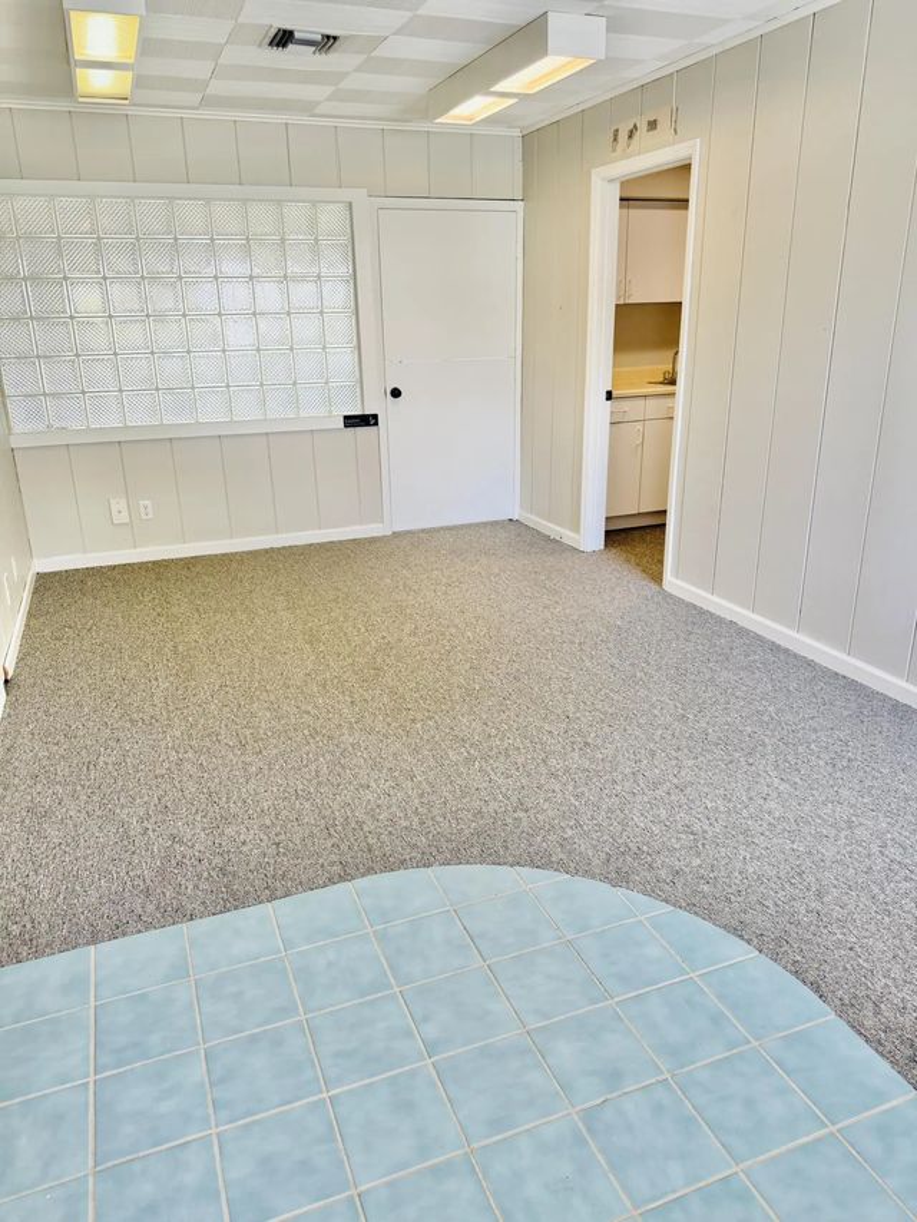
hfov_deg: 56.8
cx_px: 458
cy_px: 611
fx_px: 847
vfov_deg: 71.6
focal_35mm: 24
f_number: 1.78
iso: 125
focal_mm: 6.76
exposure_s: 1/129
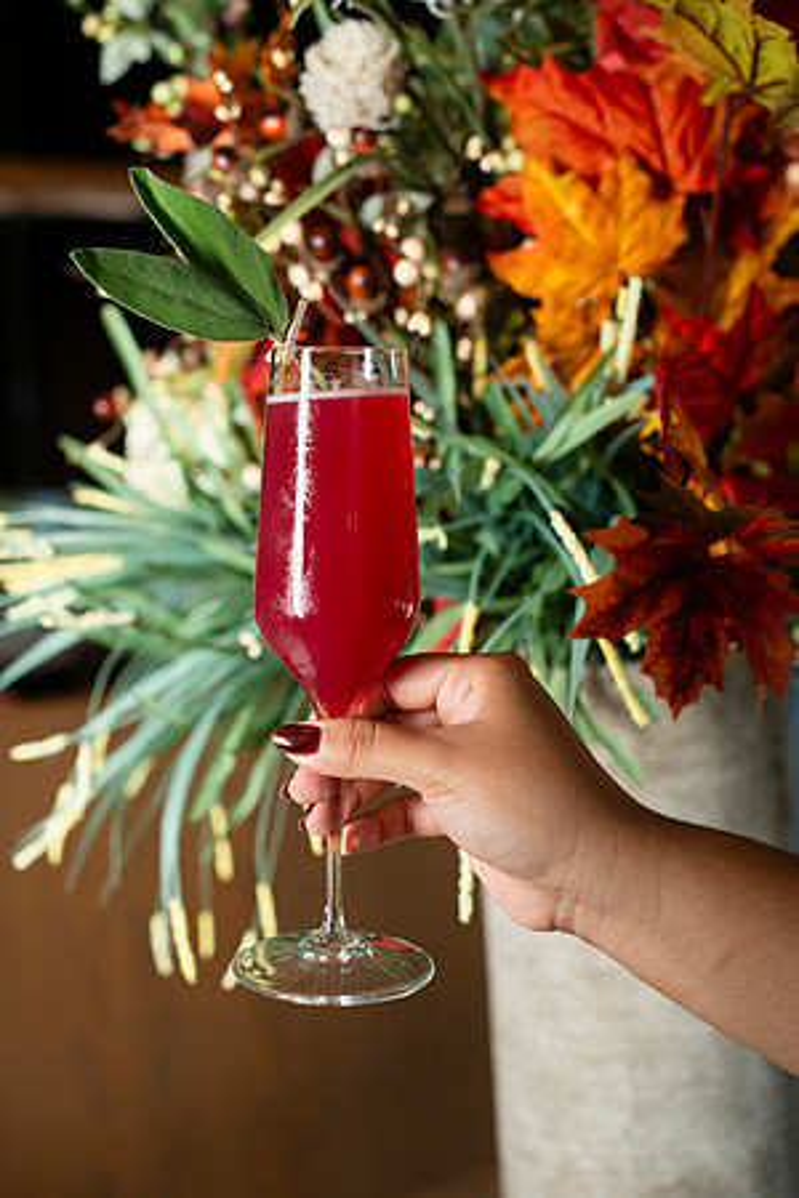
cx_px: 400
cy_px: 599
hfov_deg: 27.0
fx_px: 1664
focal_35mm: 50
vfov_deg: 39.6
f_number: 3.5
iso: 200
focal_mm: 50
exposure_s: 1/200
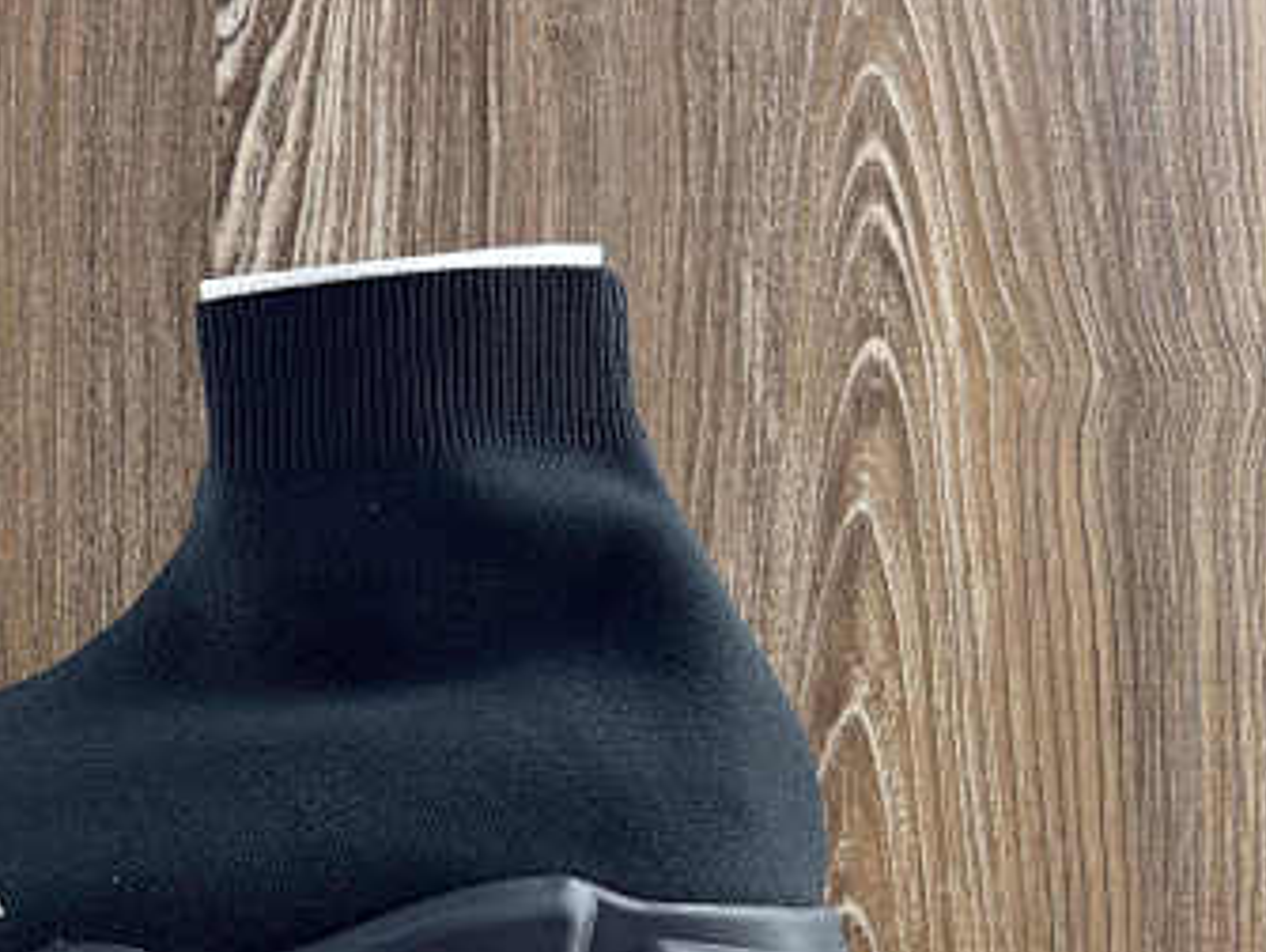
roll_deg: -0.4
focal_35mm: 62
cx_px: 144
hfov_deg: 29.9
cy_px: 725
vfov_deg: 23.4
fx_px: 2270
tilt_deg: +3.0
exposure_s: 1/103
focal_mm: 5.7
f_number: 1.5
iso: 32
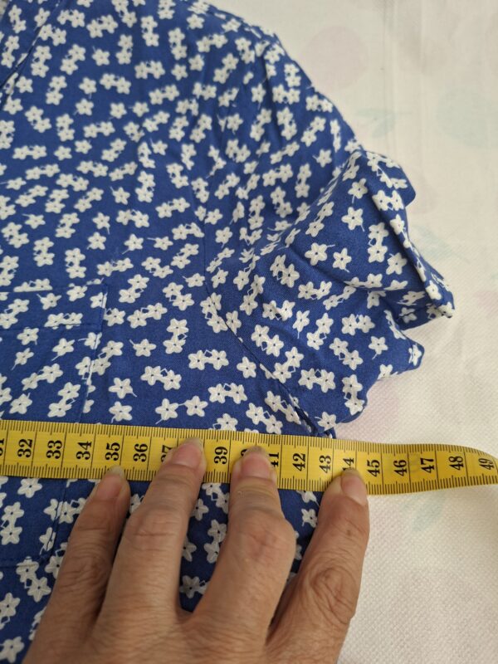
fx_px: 441
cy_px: 332
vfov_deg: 73.9
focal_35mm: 23
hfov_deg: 58.9
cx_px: 249
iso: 50
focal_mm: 5.54
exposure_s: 1/146
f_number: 1.8
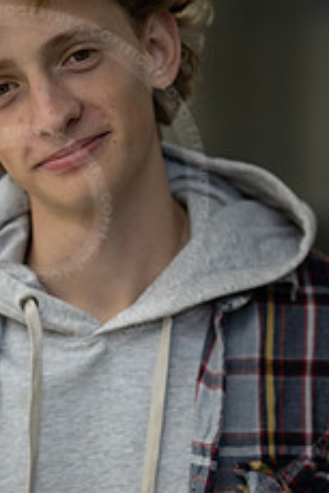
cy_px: 267
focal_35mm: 167
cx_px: 60
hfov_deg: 8.2
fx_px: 2286
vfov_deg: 12.3
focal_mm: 85
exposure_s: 1/640
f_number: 1.8
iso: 125
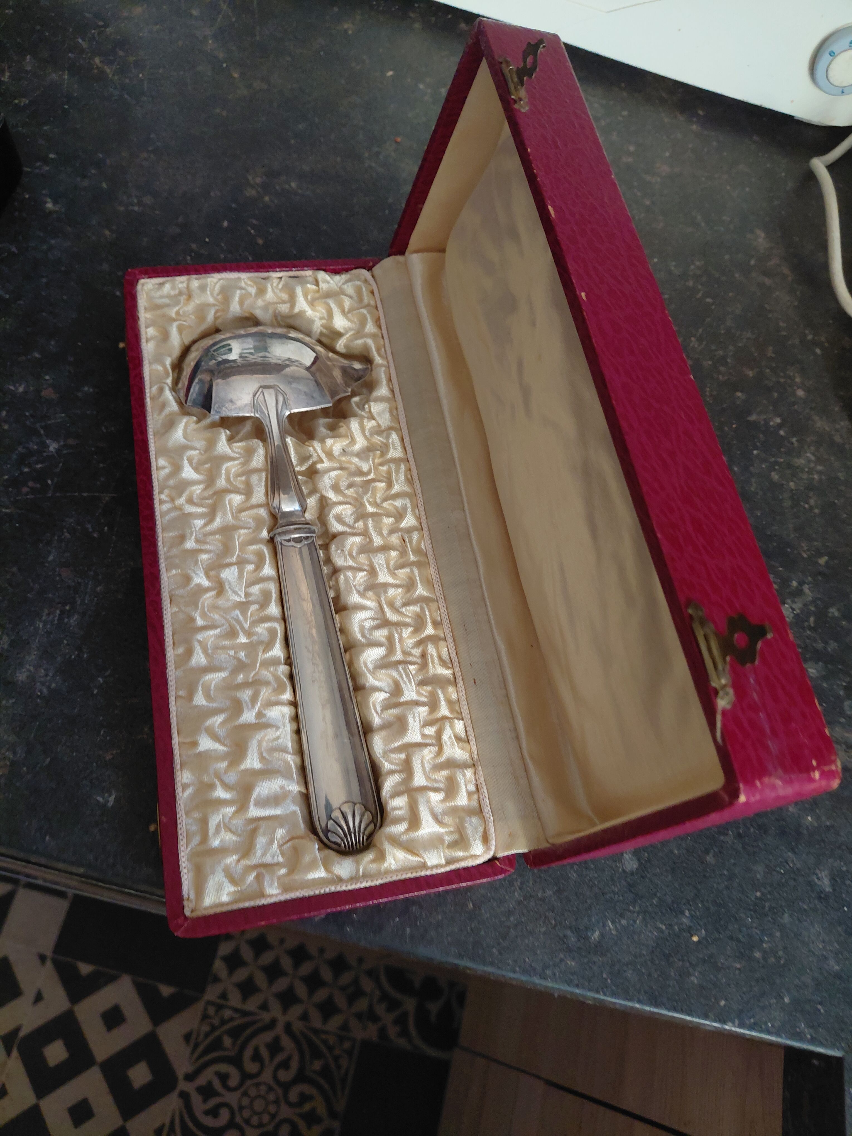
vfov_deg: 69.4
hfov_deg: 54.9
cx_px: 426
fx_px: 820
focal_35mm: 25
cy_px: 568
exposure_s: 1/33.4
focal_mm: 4.69
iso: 320
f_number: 1.8
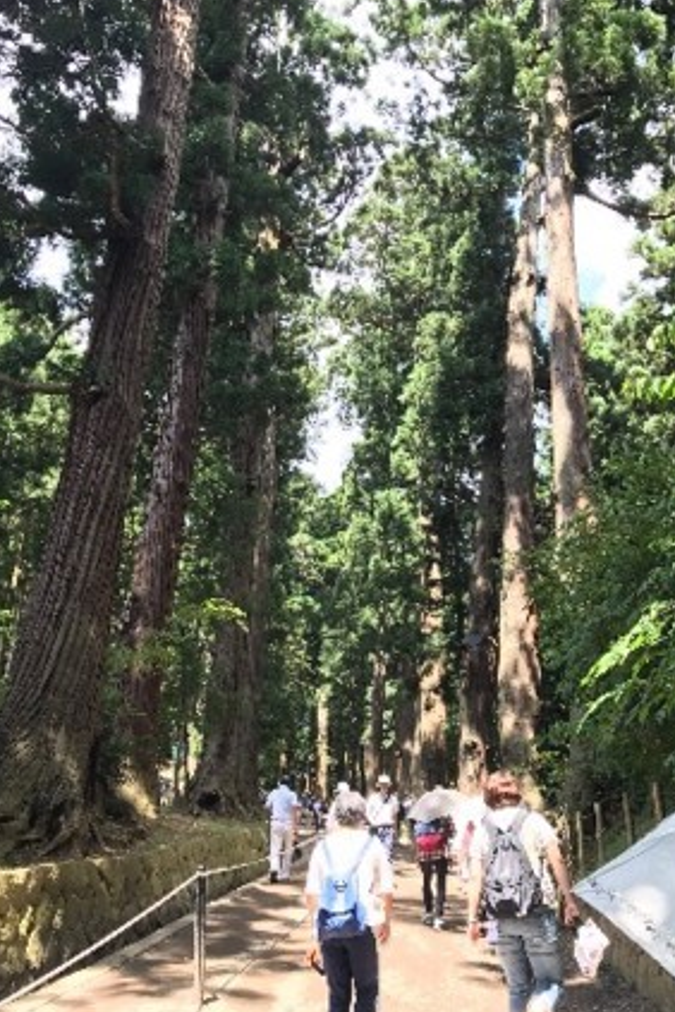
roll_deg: -2.4
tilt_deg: +24.1
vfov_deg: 60.3
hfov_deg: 42.3
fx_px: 872
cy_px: 500
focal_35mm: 31
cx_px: 347
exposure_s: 1/209
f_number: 1.8
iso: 20
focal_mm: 3.99
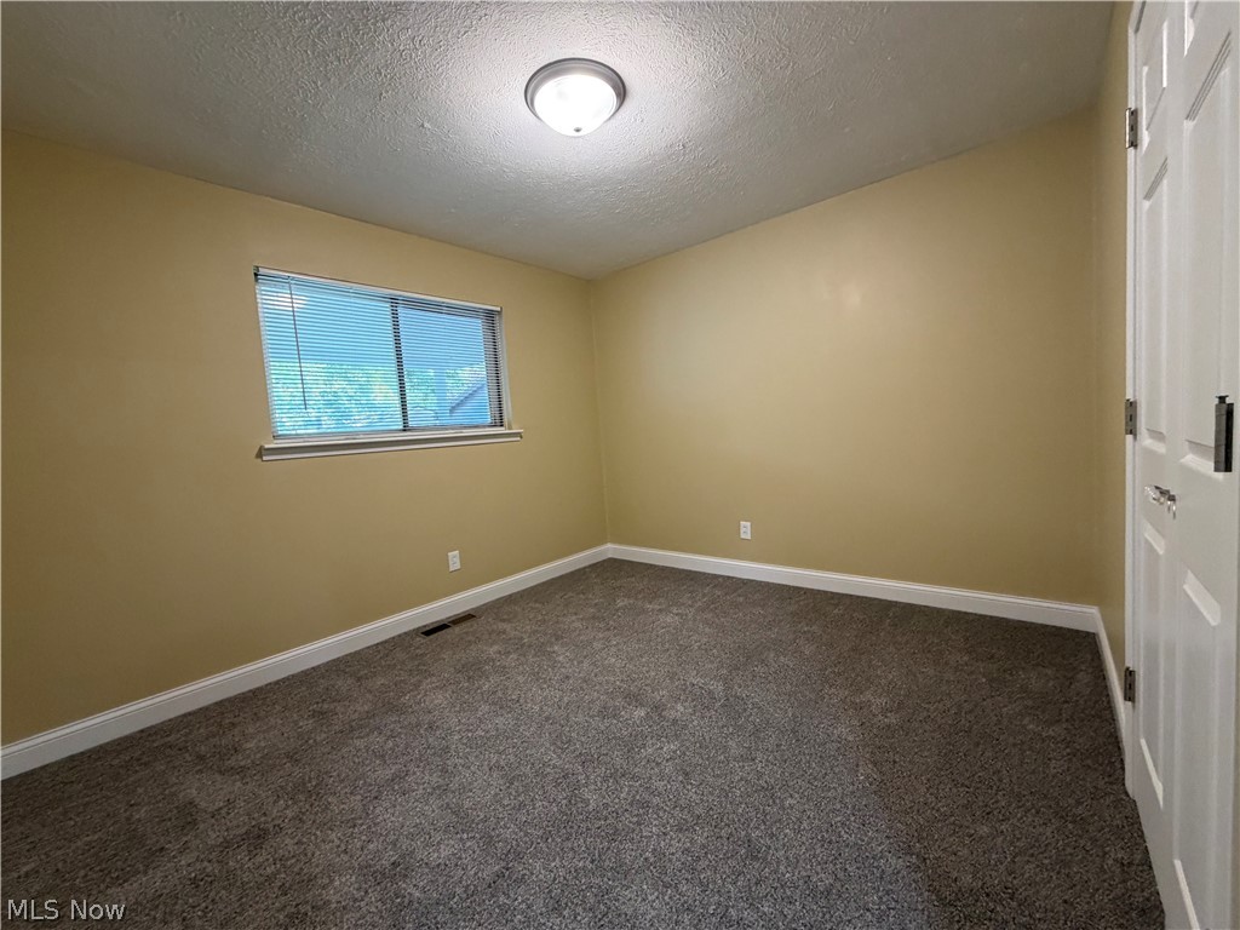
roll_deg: +4.3
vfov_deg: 85.7
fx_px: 502
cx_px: 620
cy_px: 465
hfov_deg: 102.1
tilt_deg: -5.6
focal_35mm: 14
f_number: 2.2
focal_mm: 2.22
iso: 250
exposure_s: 1/60
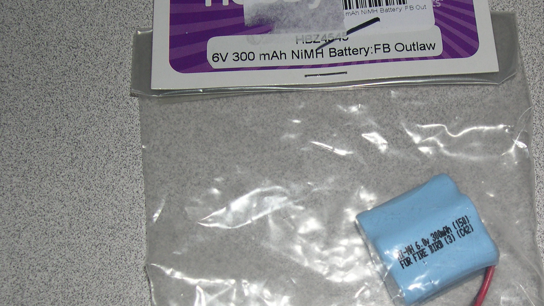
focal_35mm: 60
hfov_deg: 34.3
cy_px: 202
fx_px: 865
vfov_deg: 20.0
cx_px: 391
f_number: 7.6
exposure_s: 1/60
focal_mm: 8
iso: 100
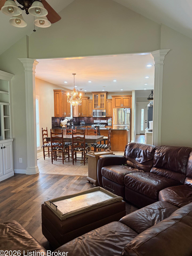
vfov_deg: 65.3
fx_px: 200
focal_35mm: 27
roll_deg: +0.1
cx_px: 98
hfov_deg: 51.3
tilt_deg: -4.6
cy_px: 133
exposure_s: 1/60
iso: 250
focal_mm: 5.96
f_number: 1.6
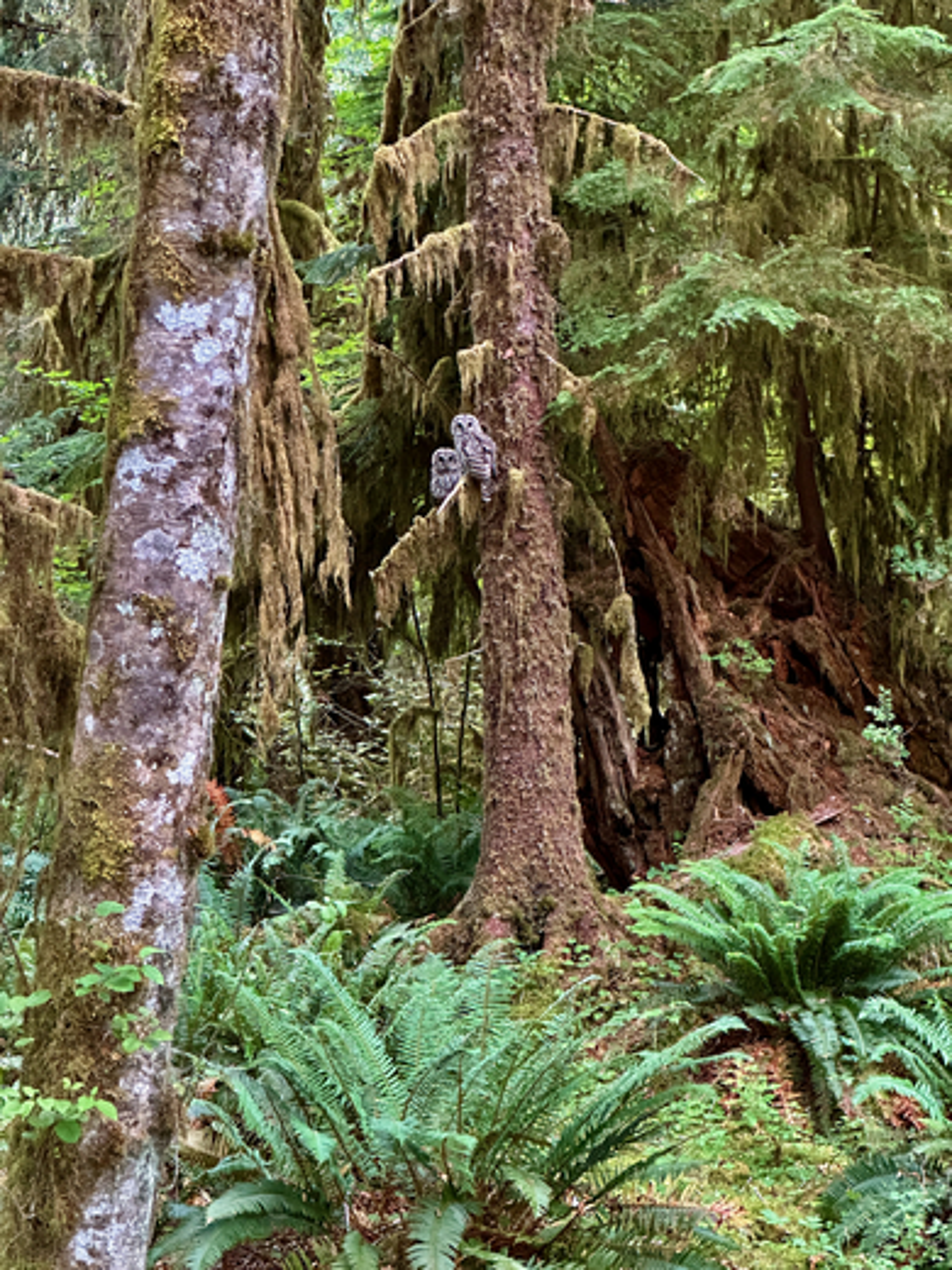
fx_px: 2824
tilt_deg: +1.3
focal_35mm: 77
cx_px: 476
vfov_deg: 25.3
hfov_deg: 19.1
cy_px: 635
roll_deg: -0.3
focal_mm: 9
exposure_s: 1/43
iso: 800
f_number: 2.8
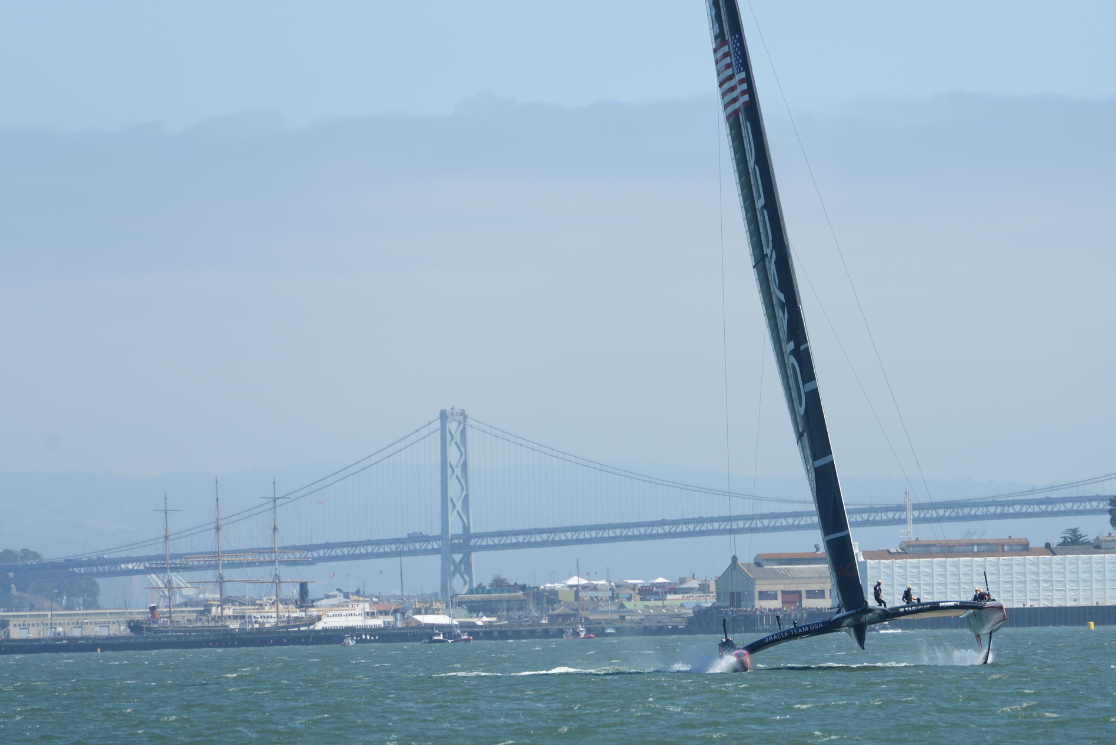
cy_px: 436
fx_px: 13895
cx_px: 698
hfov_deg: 4.6
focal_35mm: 448
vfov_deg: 3.1
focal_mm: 340
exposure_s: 1/640
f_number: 5.6
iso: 125
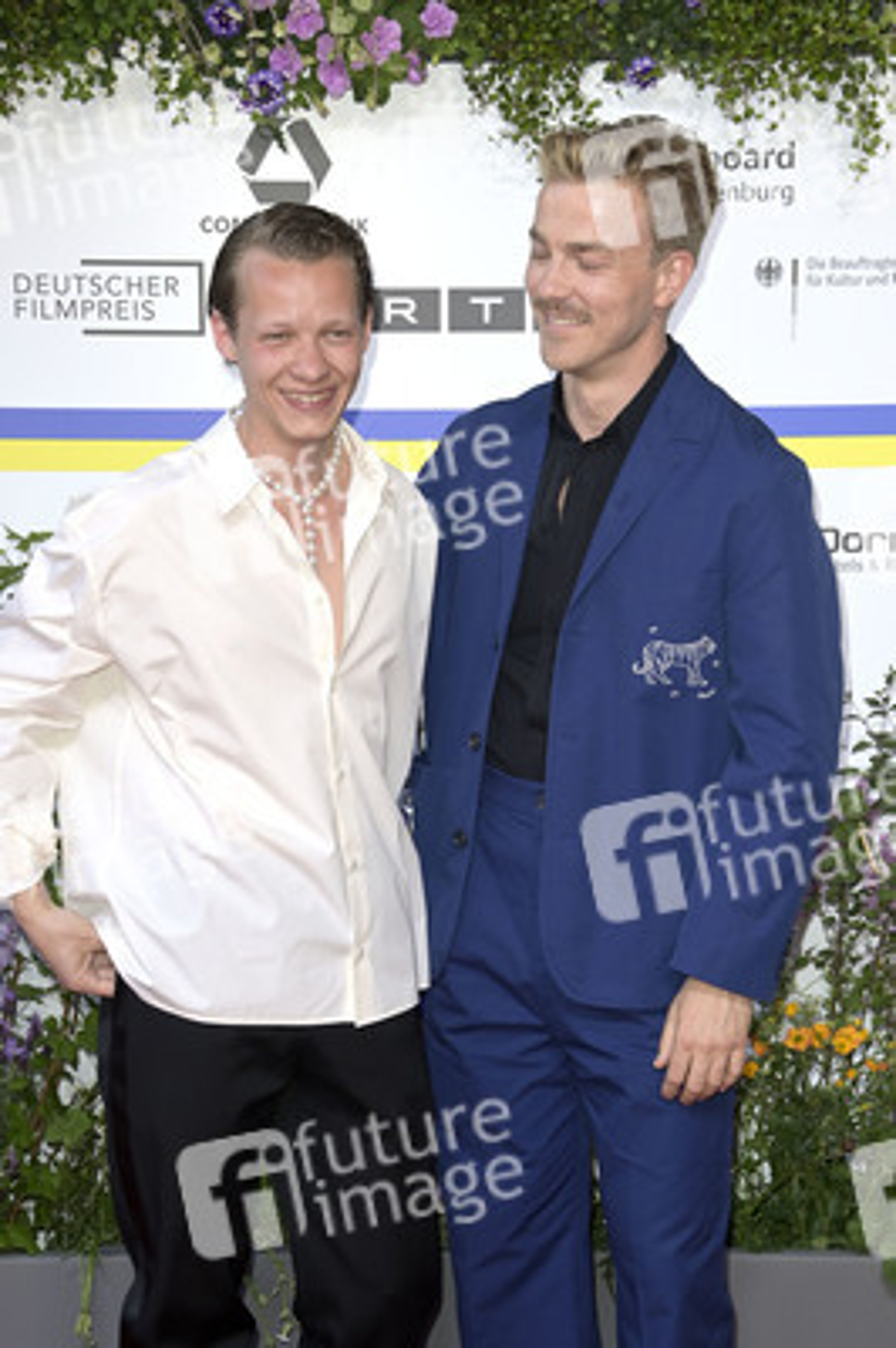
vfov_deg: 22.6
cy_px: 674
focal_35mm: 90
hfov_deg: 15.2
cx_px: 448
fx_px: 3366
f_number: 6.3
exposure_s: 1/250
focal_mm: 90
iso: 640
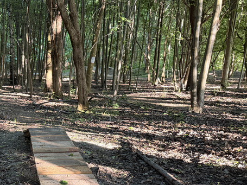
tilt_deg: -17.3
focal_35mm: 45
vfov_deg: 31.1
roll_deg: -0.3
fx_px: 321
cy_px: 155
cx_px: 37
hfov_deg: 39.7
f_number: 1.78
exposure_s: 1/60
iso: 640
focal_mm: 6.76
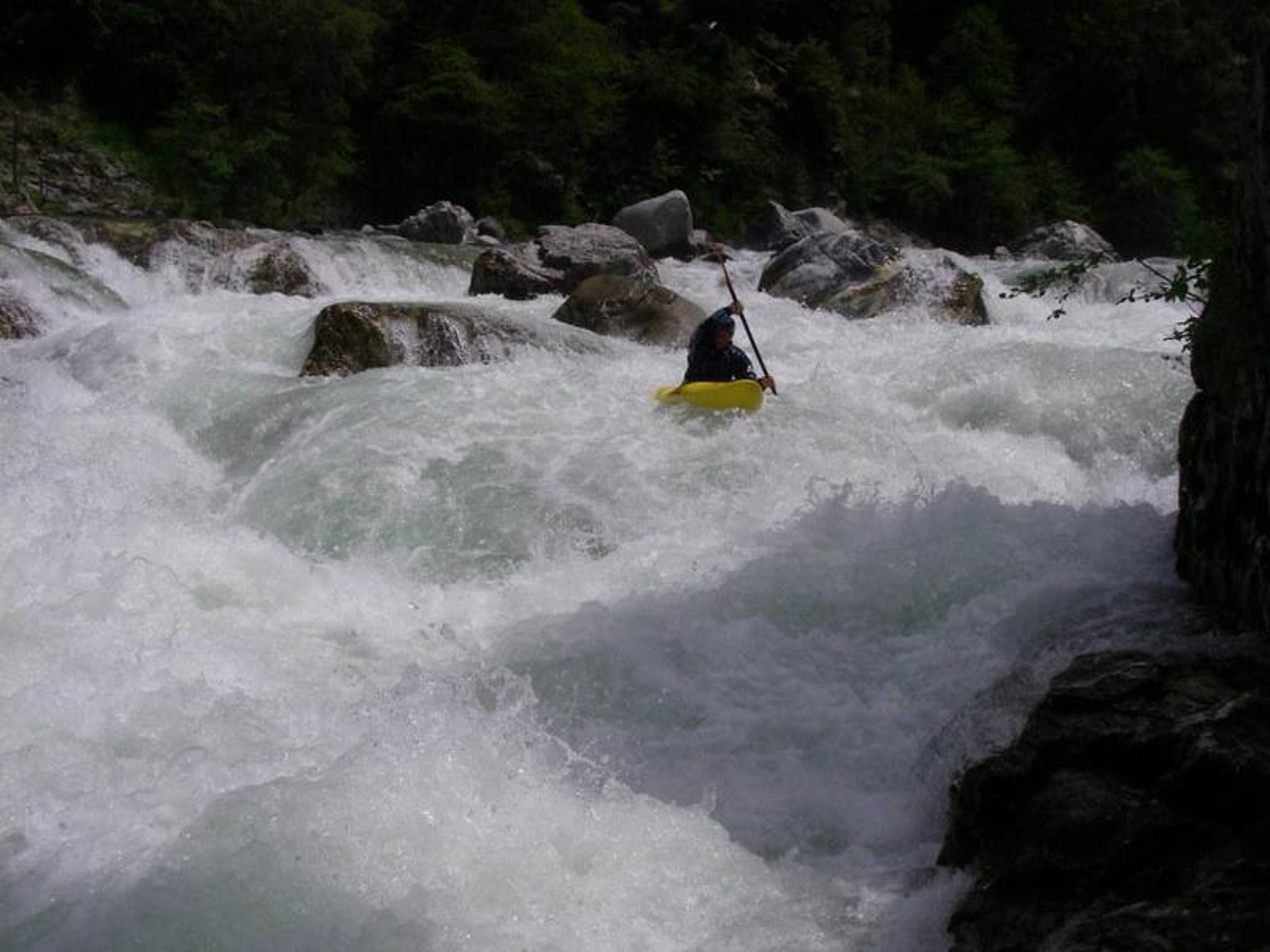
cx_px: 635
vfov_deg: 37.7
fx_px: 1394
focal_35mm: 38
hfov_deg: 49.0
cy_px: 476
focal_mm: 6.3
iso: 64
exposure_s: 1/640
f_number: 6.6
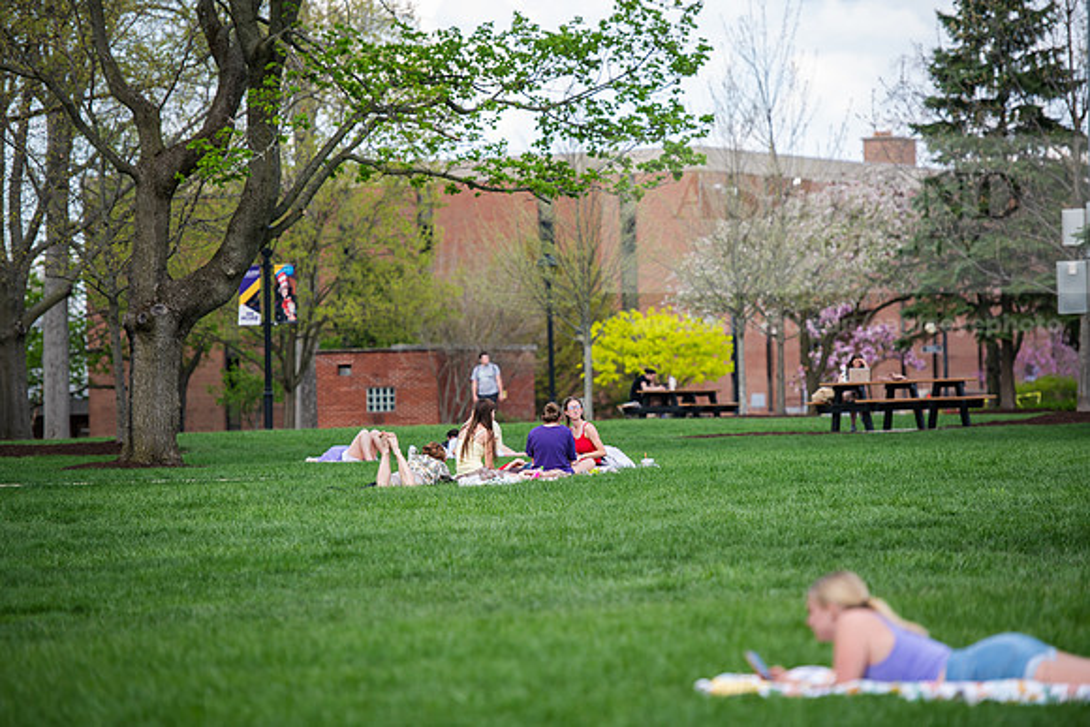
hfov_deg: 11.7
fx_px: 5300
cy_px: 364
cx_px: 545
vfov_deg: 7.9
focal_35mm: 175
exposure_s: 1/400
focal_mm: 175
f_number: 3.2
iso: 125
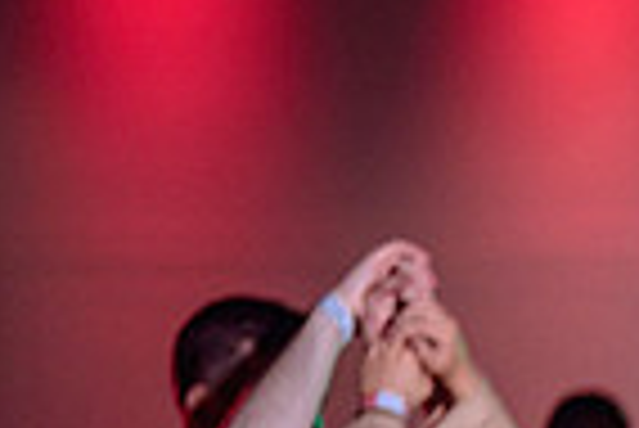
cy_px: 739
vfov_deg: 6.1
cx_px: 1380
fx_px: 3962
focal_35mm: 223
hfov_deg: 8.6
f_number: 2.8
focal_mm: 46
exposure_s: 1/125
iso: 800
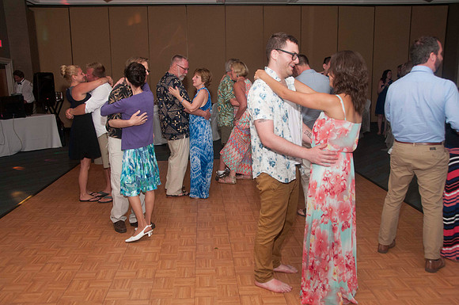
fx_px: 382
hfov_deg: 62.0
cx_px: 230
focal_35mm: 30
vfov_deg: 43.5
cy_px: 152
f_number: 5.6
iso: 800
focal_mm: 20
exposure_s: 1/60
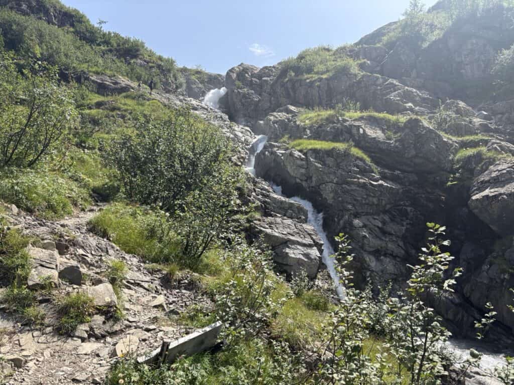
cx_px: 257
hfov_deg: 67.3
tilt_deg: +11.3
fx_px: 386
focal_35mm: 26
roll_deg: +2.0
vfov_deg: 53.1
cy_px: 192
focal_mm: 5.96
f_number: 1.6
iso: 50
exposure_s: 1/1953
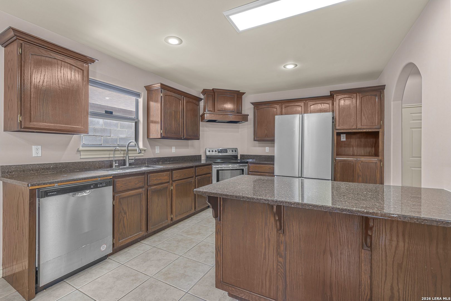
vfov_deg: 73.7
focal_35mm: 16
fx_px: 200
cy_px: 150
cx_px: 226
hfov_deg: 96.7
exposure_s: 1
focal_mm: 16
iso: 200
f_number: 9
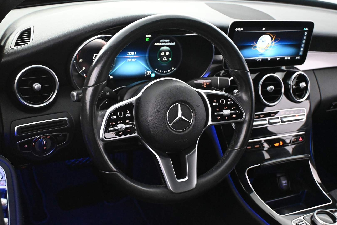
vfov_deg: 31.9
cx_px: 168
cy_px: 112
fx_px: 393
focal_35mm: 42
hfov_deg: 46.4
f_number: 4.5
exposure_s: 1/50
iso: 9000
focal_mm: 28
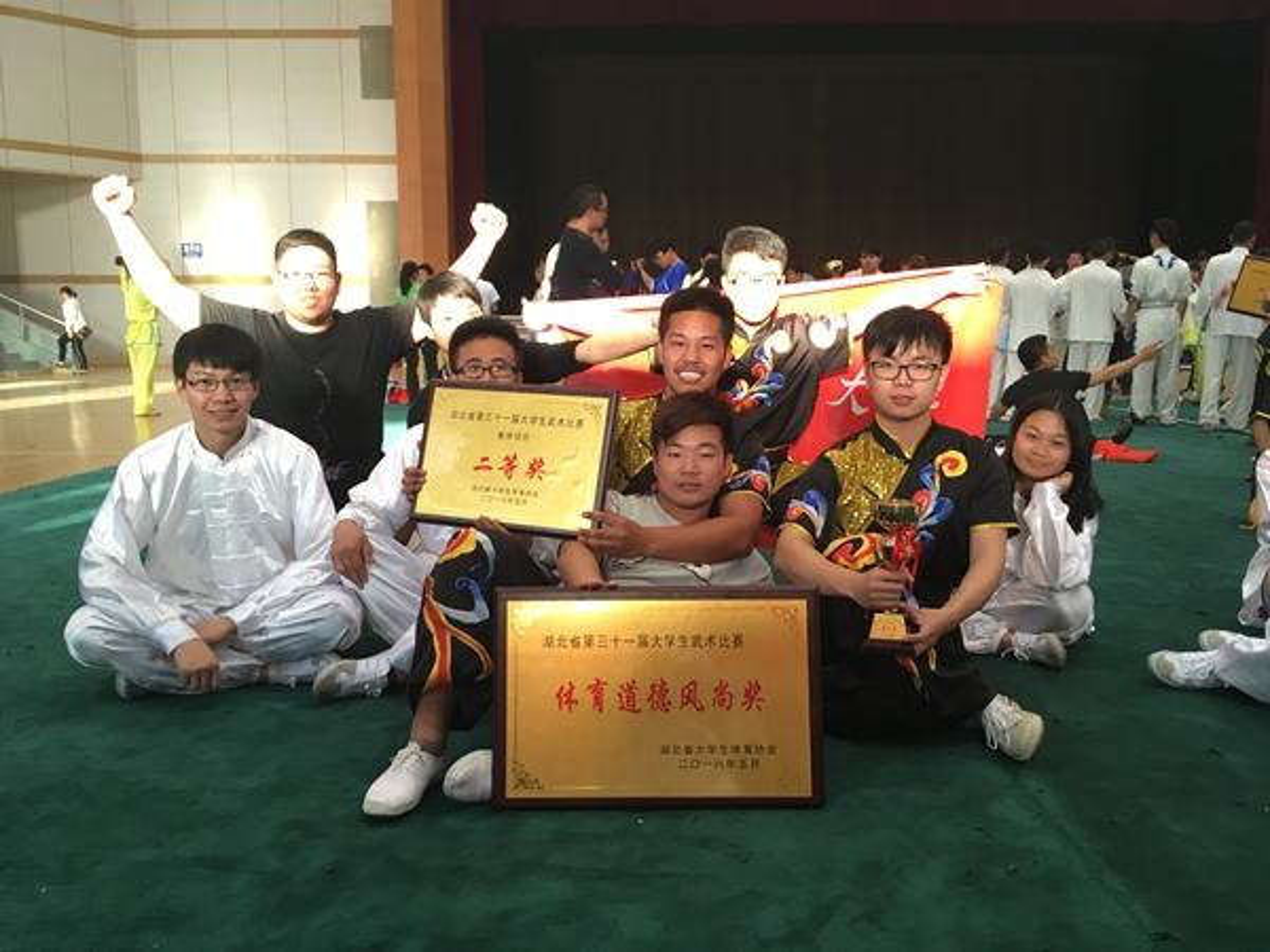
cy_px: 476
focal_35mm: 29
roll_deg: +0.7
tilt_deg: -6.8
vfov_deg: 48.2
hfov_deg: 61.7
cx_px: 635
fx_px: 1064
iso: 64
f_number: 2.2
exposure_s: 1/33
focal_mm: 4.15
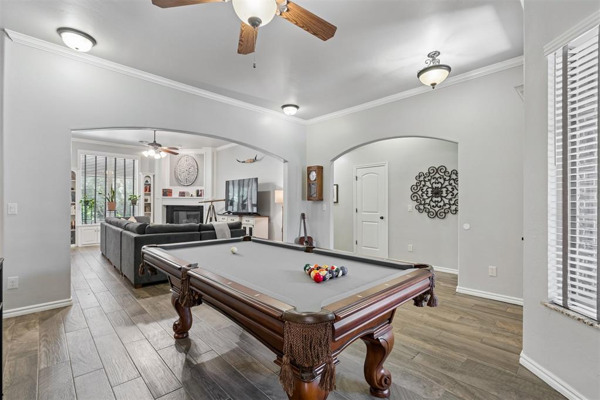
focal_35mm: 16
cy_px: 200
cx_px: 300
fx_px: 267
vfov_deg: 73.7
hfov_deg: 96.7
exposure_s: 1/1.67
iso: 200
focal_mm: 16
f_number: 8
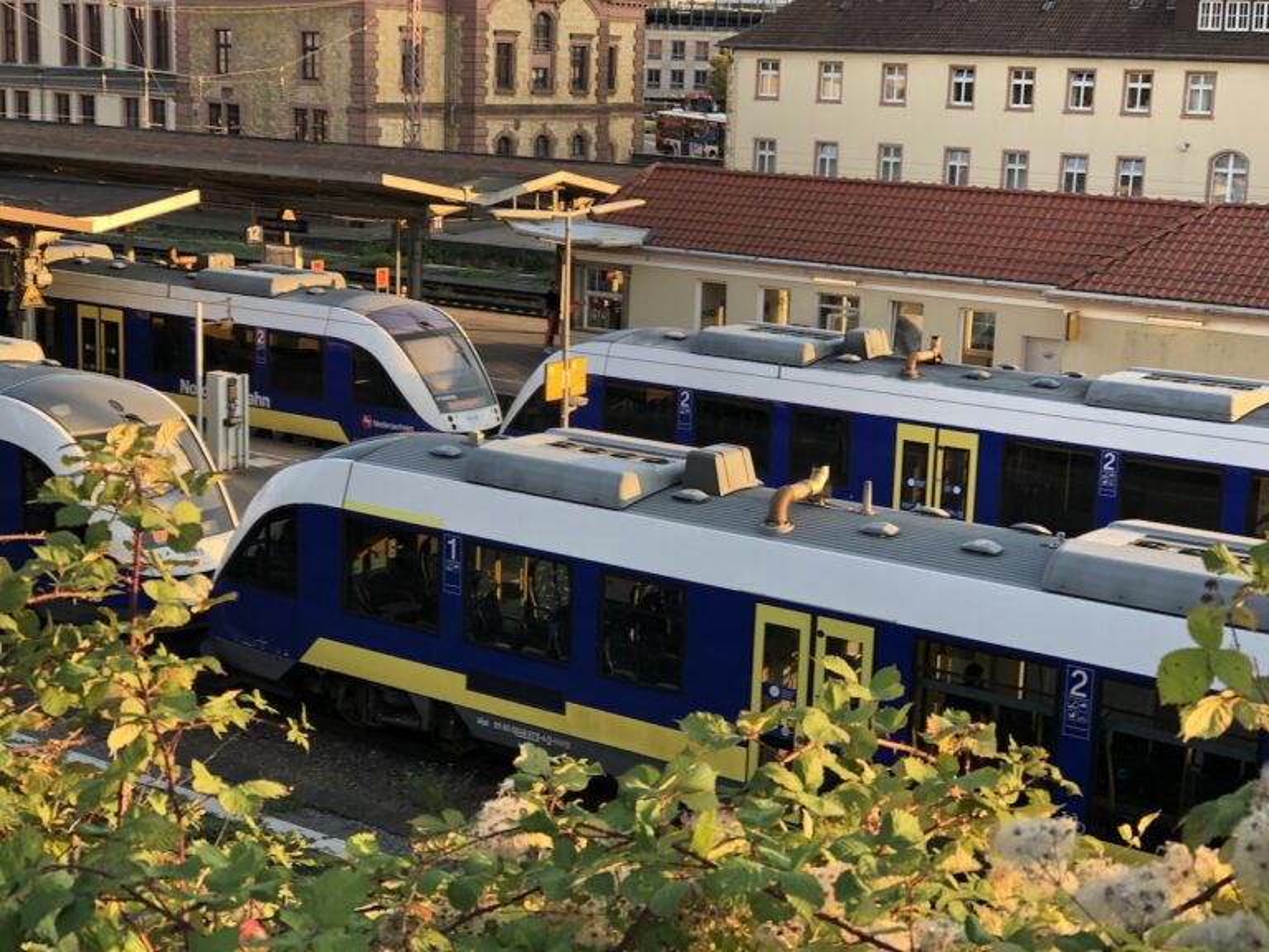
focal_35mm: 57
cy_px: 476
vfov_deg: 25.7
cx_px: 634
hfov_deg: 33.8
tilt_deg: -14.2
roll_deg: -1.6
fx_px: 2090
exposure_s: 1/121
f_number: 2.8
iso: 40
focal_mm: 6.6
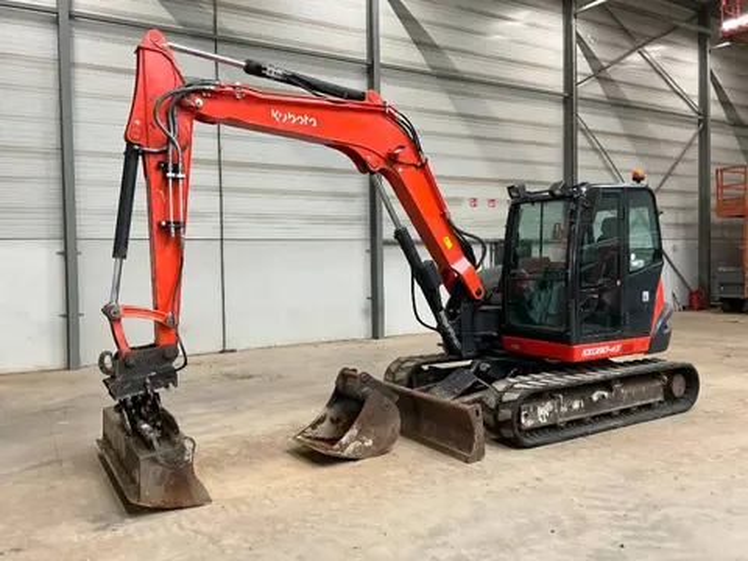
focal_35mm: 29
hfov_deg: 61.7
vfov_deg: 48.2
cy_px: 280
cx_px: 374
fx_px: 627
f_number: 1.8
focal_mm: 3
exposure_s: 1/60
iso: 125
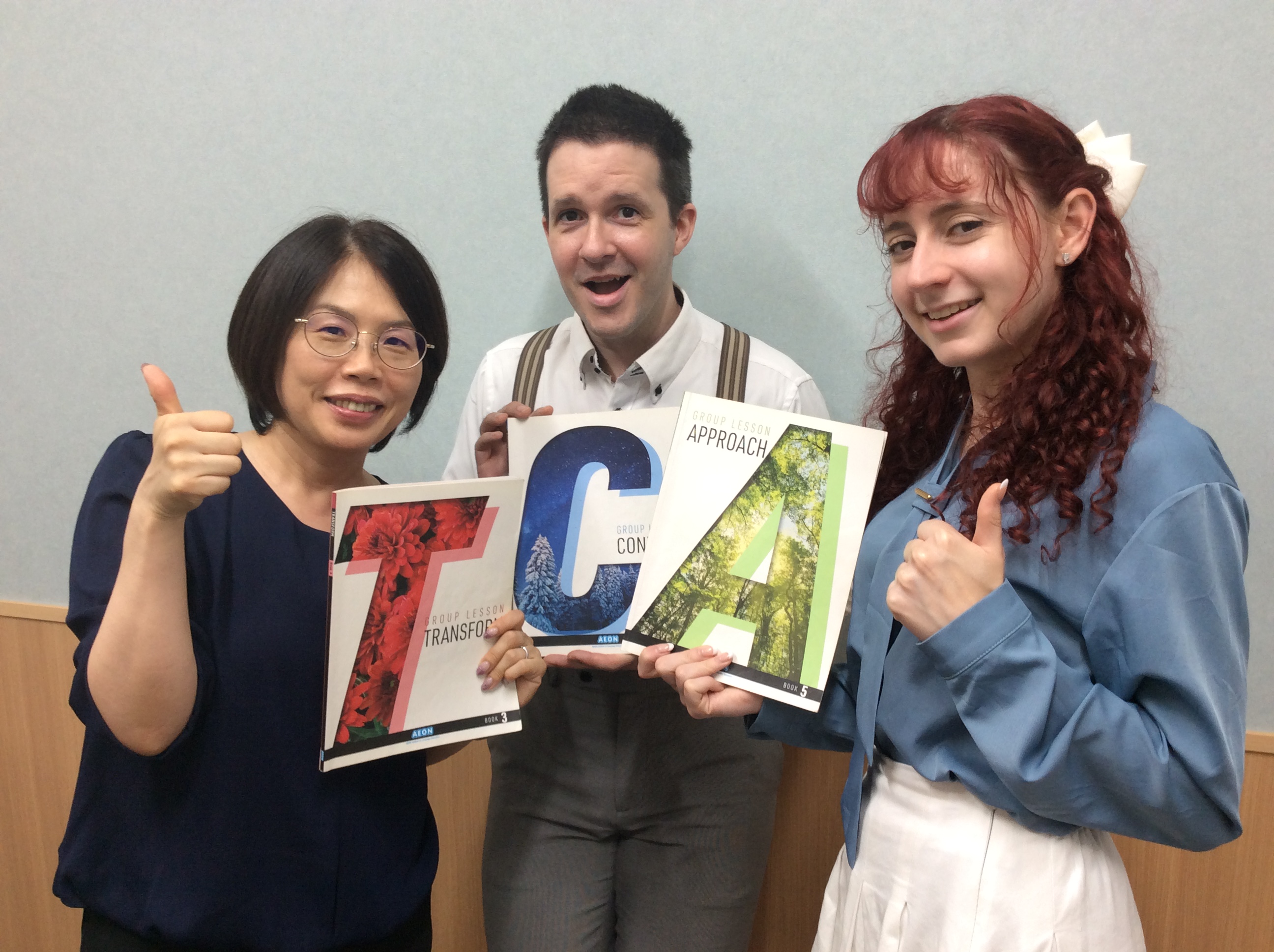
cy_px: 476
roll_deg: +1.3
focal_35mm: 32
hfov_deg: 56.9
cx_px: 637
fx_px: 1176
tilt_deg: -12.2
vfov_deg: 44.1
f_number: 2.4
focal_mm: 3.3
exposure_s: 1/24
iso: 50
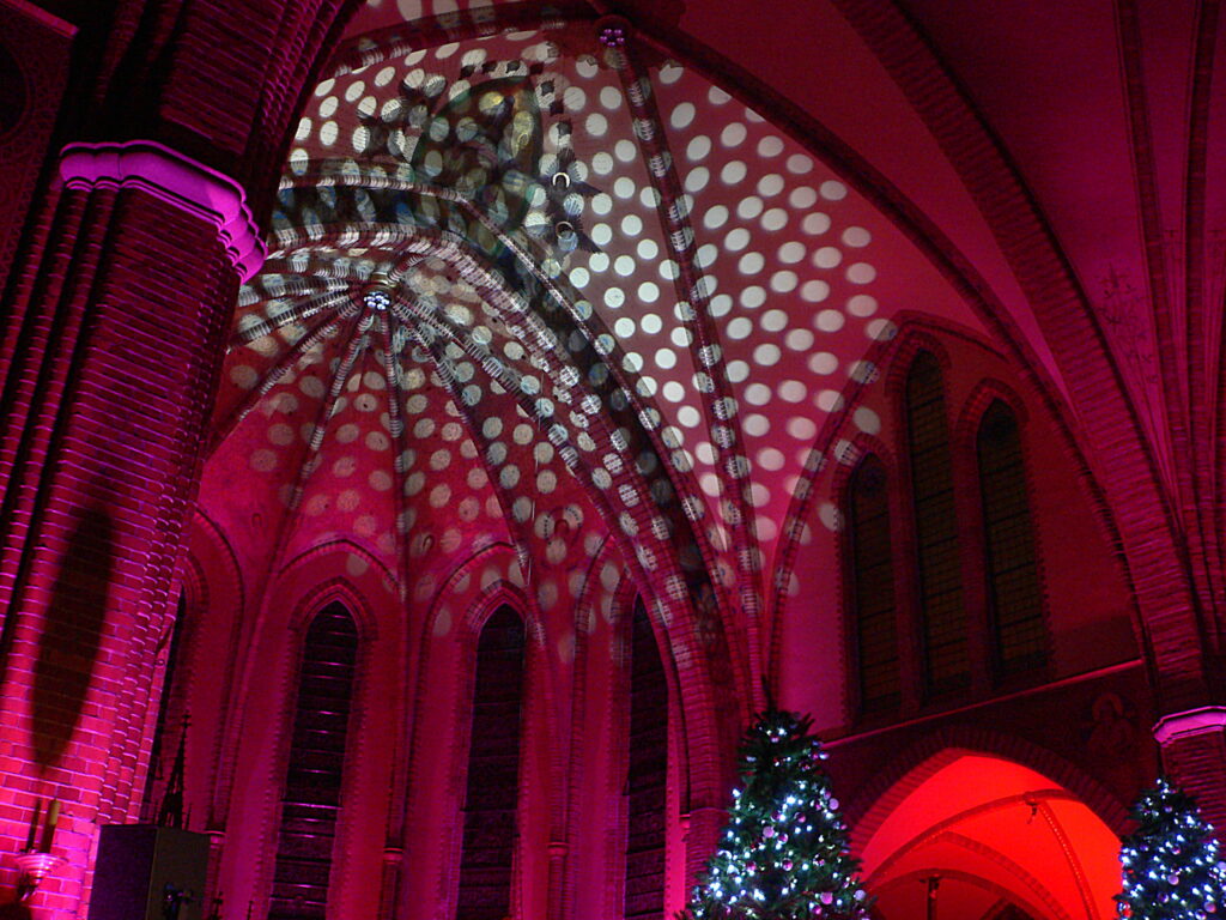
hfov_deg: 49.0
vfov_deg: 37.7
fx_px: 1346
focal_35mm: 38
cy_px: 460
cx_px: 613
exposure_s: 1/4
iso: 200
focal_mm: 6.3
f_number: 2.8
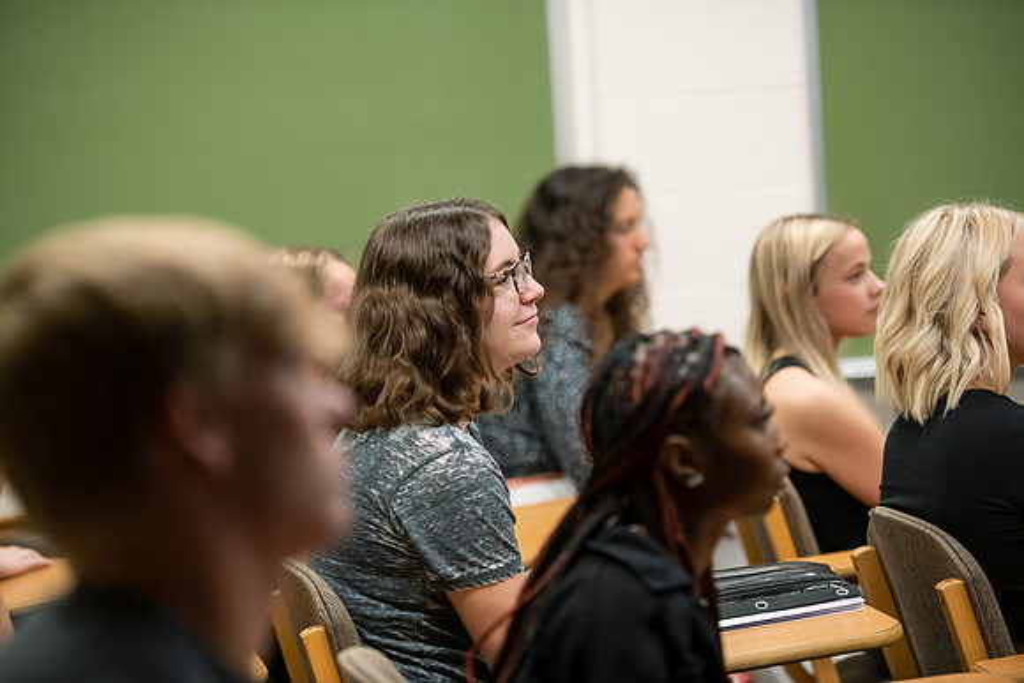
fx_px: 3556
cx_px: 512
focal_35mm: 125
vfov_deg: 11.0
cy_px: 342
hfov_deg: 16.4
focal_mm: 125
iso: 2500
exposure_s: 1/200
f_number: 2.8
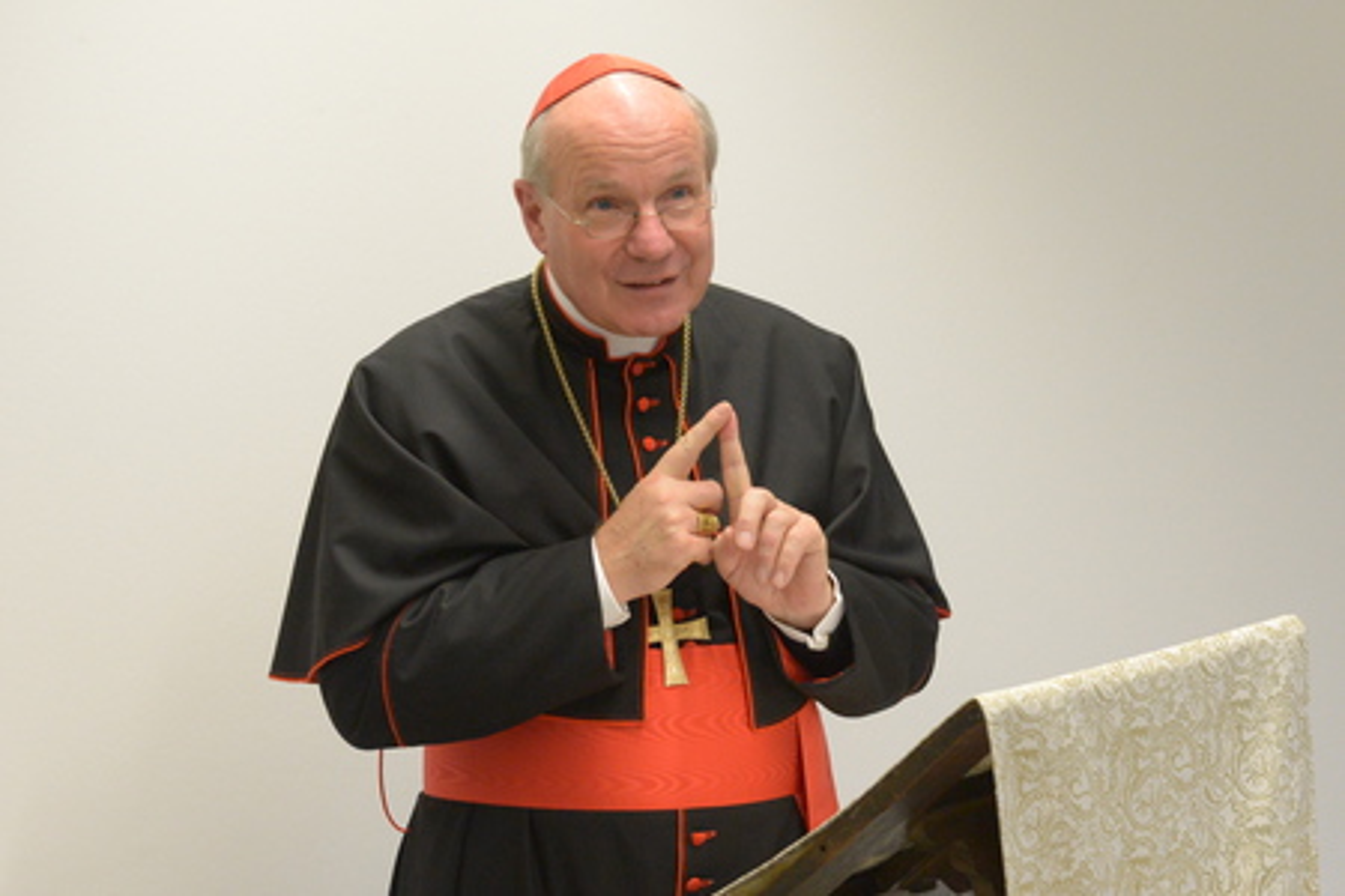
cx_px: 672
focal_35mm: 70
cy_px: 448
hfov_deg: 28.8
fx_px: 2615
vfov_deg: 19.5
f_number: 5.6
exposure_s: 1/100
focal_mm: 70
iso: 6400
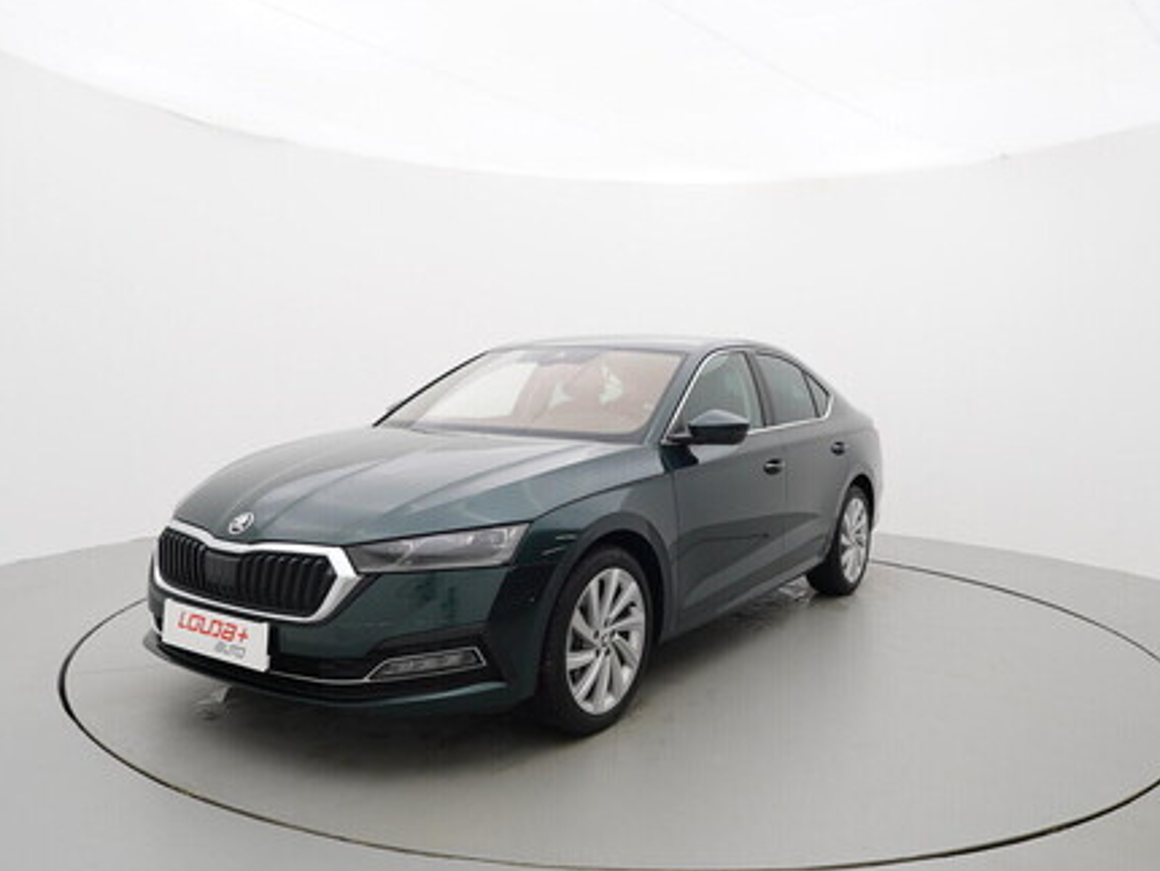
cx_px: 606
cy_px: 457
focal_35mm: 28
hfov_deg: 64.1
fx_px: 926
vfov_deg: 50.4
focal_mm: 15
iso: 200
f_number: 5.6
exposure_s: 1/80
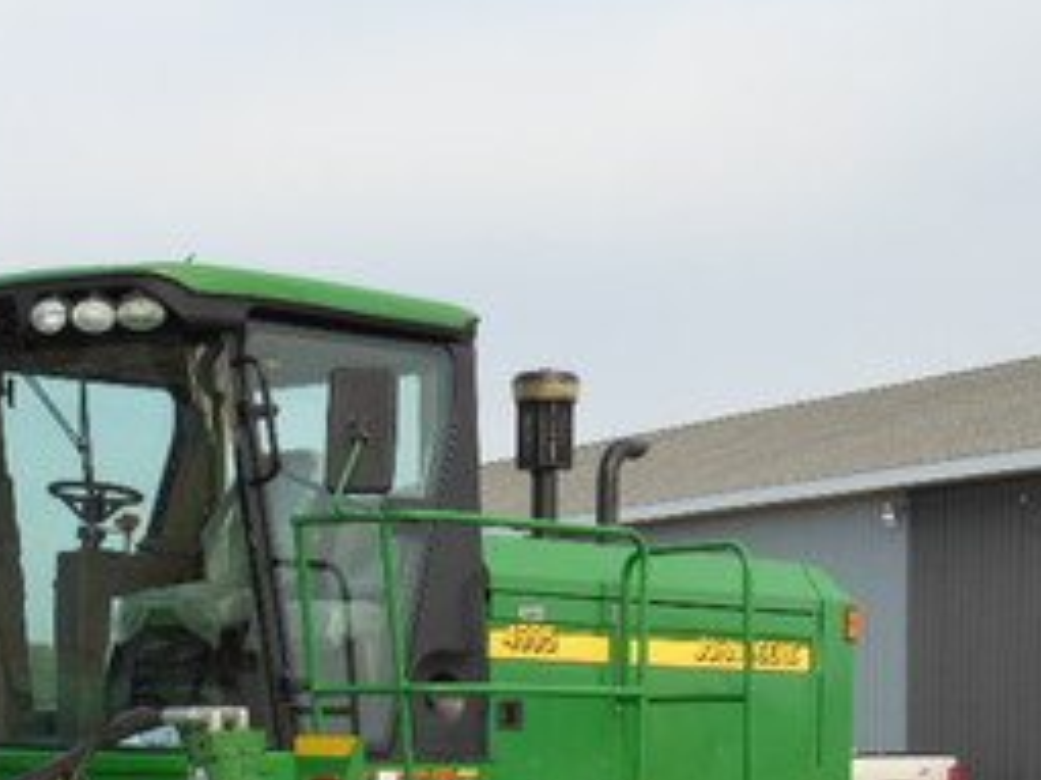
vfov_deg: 15.2
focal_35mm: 96
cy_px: 731
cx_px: 200
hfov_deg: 20.2
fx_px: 2886
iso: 80
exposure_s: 1/250
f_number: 4.6
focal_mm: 8.1
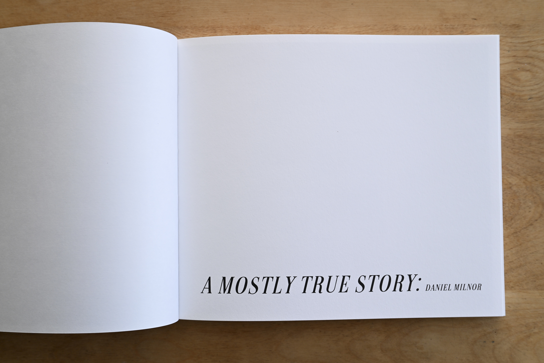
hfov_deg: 48.5
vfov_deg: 33.4
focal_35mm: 40
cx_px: 272
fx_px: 604
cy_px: 182
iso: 500
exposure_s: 1/125
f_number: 5.6
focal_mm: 40
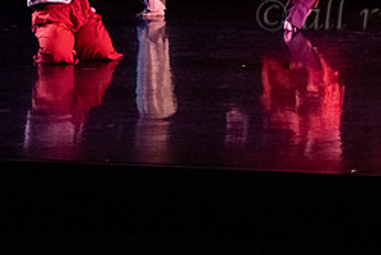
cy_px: -59
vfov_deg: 9.6
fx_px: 1494
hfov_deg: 13.8
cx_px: 536
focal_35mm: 141
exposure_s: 1/400
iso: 4000
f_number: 4
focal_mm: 43
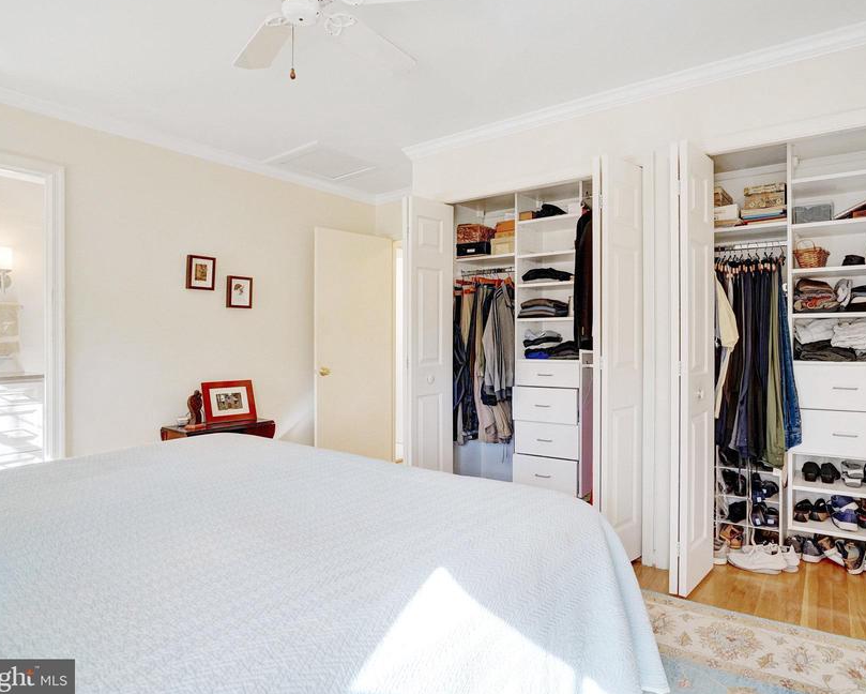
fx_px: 487
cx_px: 504
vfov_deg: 70.9
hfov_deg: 82.6
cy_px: 333
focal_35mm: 19
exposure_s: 1/50
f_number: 8
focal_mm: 16
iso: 1250
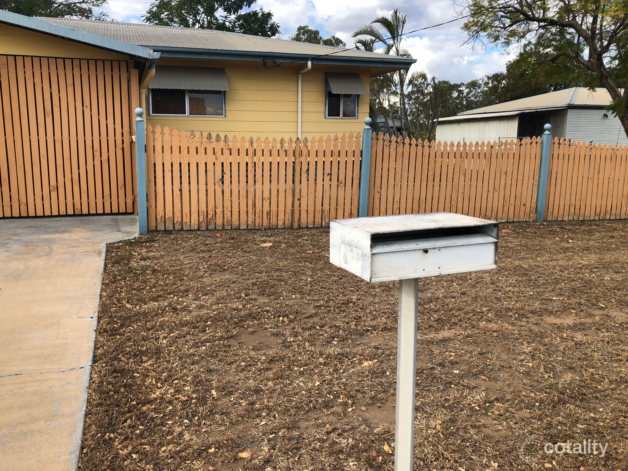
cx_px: 305
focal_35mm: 29
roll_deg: +0.0
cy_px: 232
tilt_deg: -9.5
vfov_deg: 48.2
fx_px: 526
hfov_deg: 61.6
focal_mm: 3.99
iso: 20
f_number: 1.8
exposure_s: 1/827
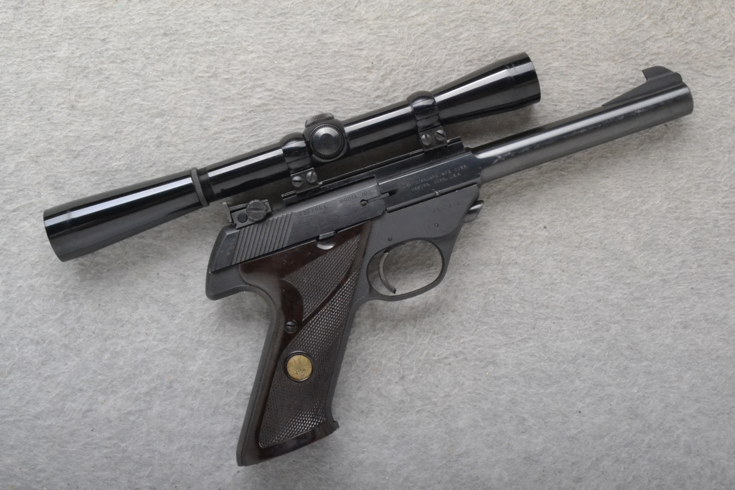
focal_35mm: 48
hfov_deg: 41.1
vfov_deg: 28.1
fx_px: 980
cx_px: 368
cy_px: 245
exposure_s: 1/160
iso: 3200
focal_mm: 32
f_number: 20
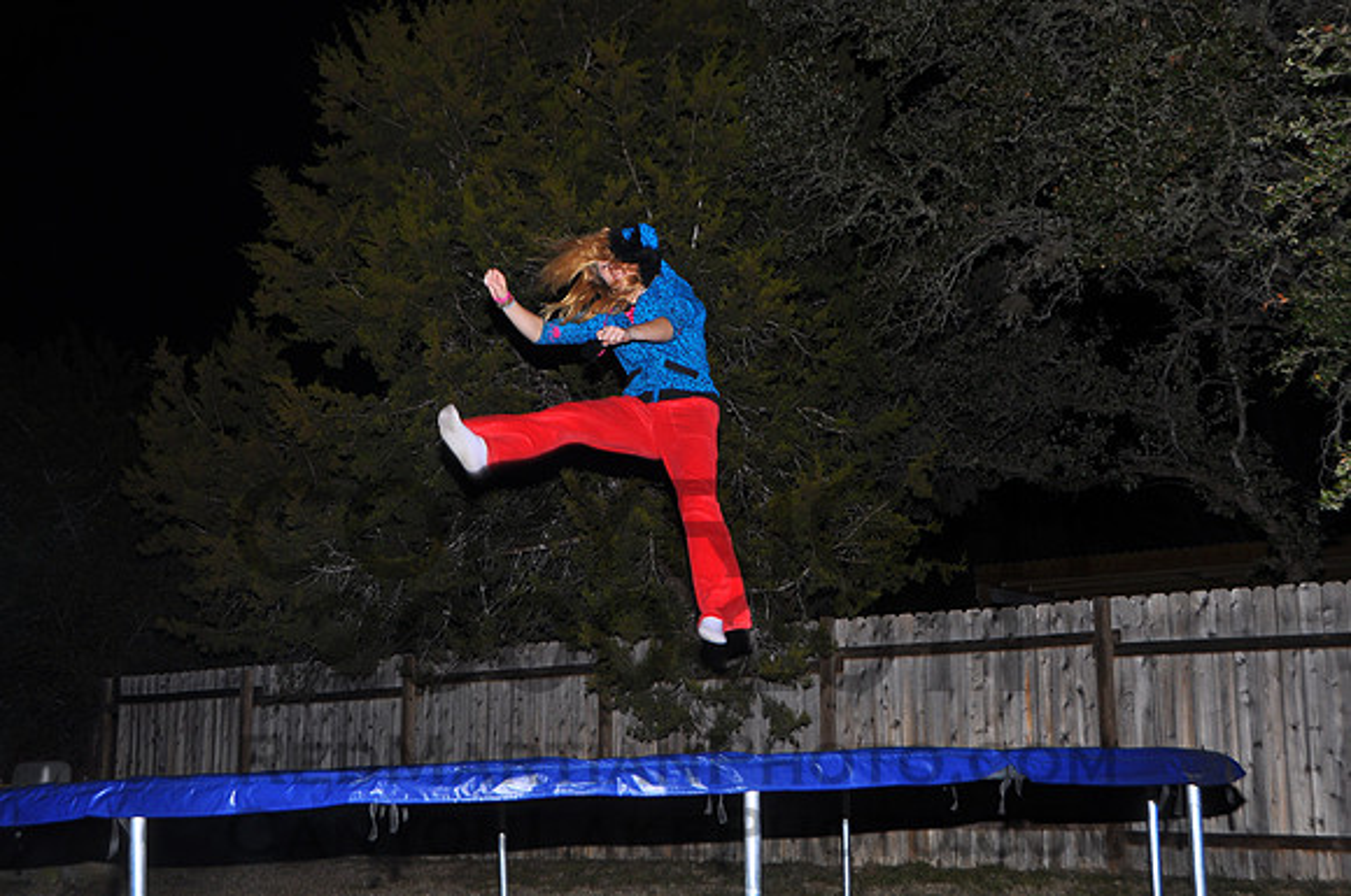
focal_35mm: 48
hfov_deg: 41.2
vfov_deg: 28.0
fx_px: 1799
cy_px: 448
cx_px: 676
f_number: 5.6
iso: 200
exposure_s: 1/60
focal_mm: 32
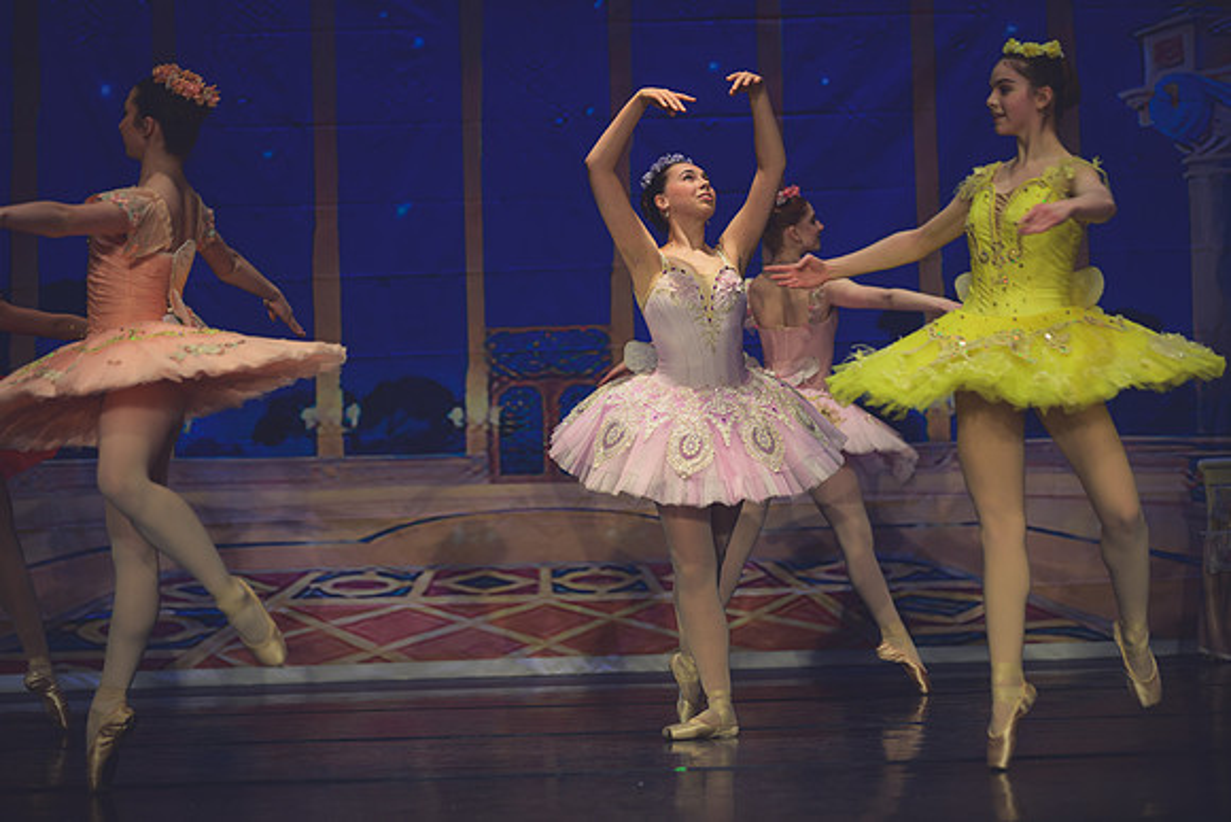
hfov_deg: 20.0
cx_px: 616
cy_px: 411
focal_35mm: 102
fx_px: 3488
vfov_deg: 13.4
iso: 220
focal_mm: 102
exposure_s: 1/320
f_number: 2.8
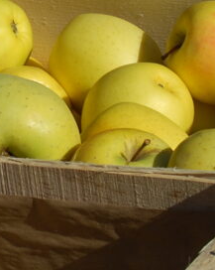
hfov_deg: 3.8
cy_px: 11
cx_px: -371
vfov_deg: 4.9
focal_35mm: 397
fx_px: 3166
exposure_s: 1/400
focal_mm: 55
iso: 100
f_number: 10
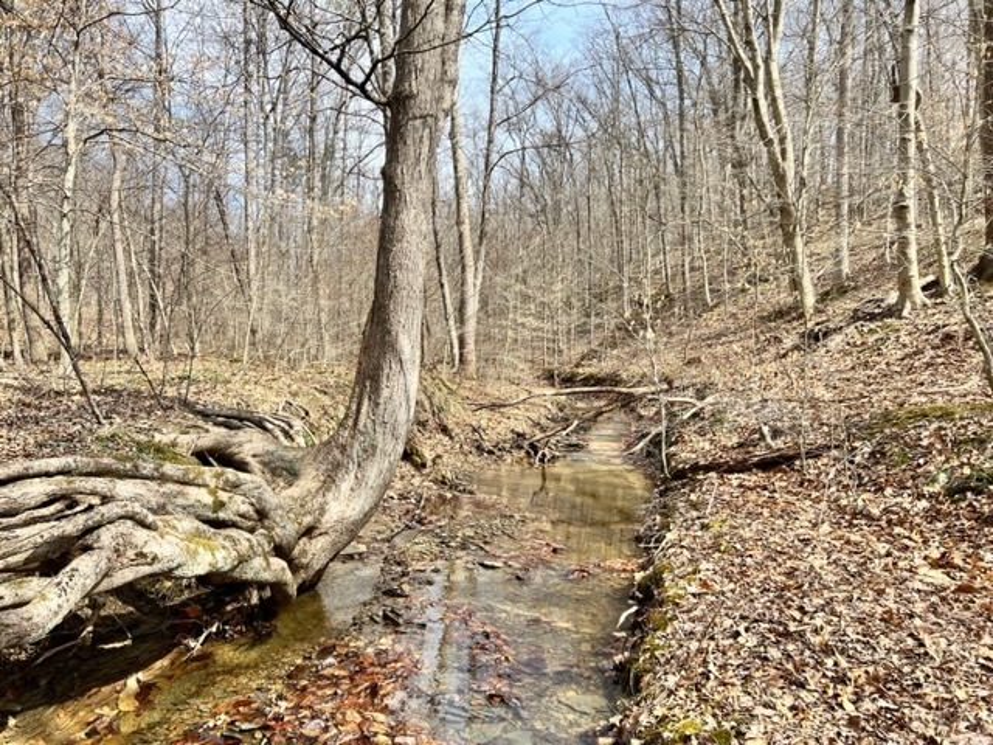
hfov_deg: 67.3
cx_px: 496
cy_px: 372
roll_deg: -1.4
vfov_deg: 53.1
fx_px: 746
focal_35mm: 26
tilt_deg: -1.0
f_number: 1.5
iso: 50
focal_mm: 5.7
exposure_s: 1/1488
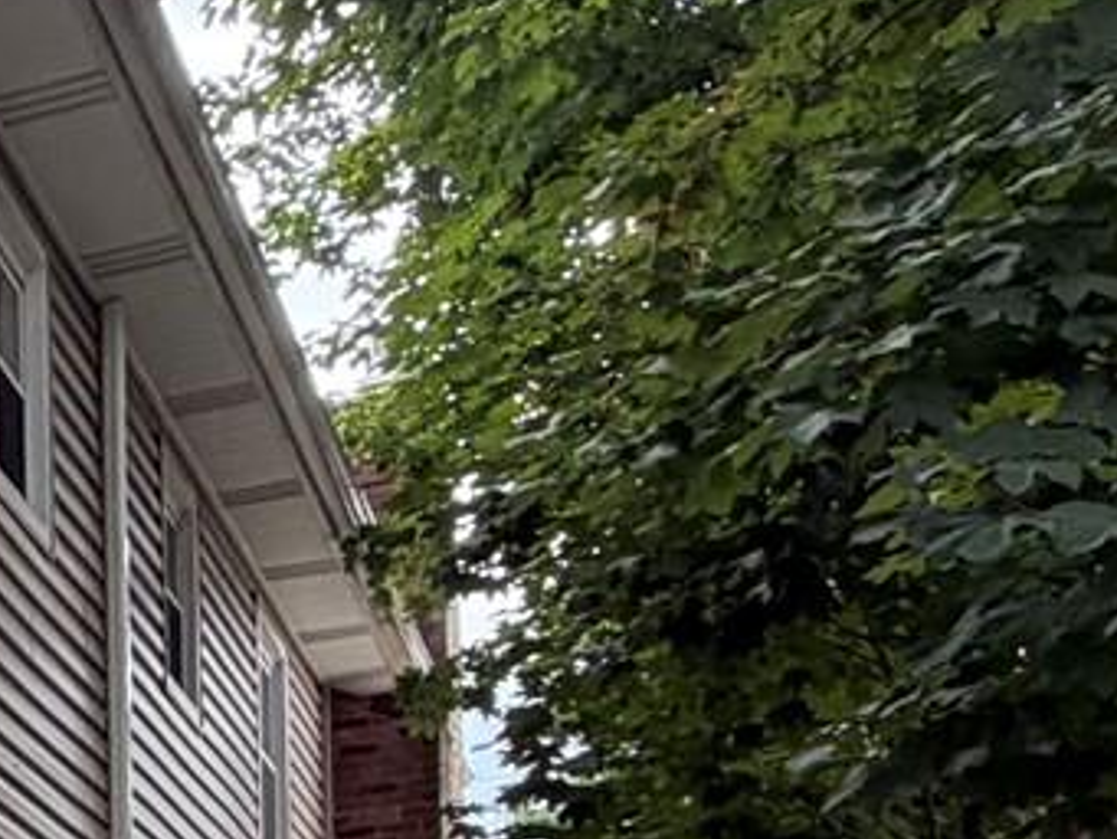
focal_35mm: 84
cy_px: 1370
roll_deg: +1.0
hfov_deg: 16.1
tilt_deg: +0.3
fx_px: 2711
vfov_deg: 15.7
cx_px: -1307
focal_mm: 2.22
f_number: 2.2
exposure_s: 1/121
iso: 64
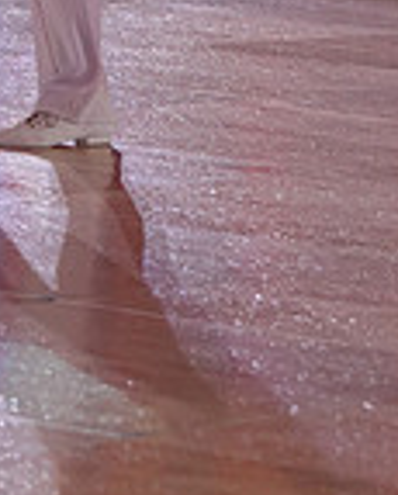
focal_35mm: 334
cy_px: -308
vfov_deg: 5.7
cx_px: -196
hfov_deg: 4.6
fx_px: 4902
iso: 2000
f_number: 5
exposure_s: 1/400
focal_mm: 88
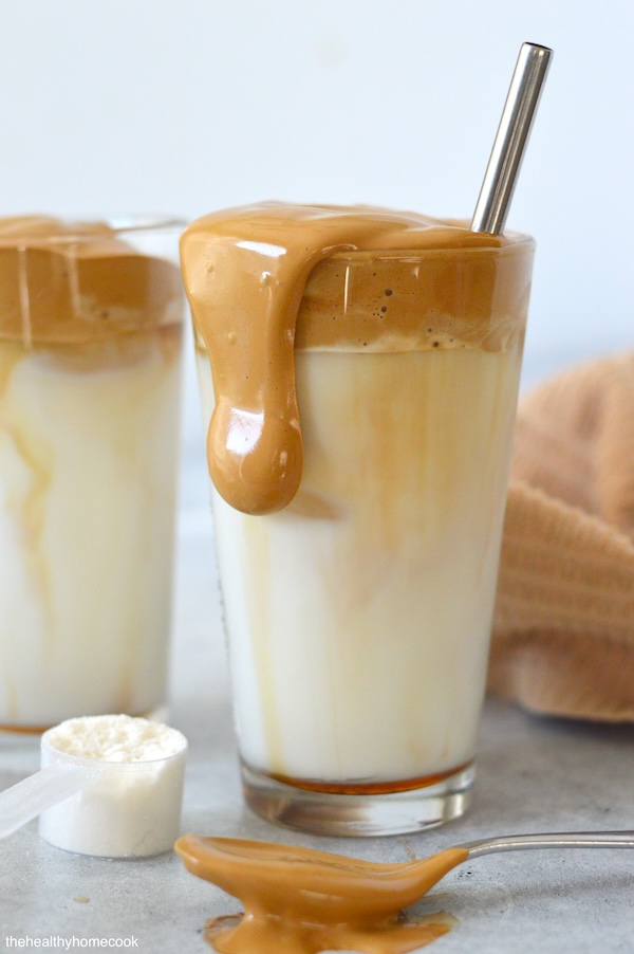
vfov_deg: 27.0
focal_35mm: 75
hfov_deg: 18.2
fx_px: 1984
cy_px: 477
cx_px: 317
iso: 1100
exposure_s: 1/500
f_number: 2.8
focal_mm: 50
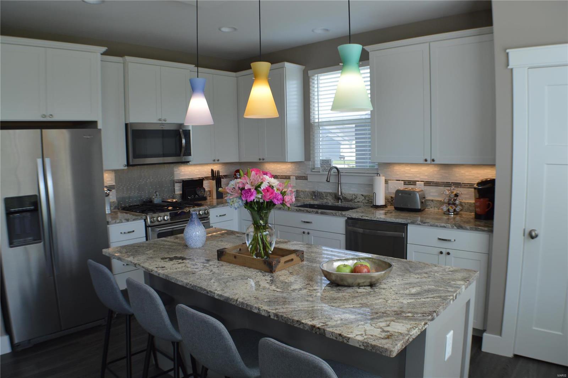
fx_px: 520
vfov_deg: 39.9
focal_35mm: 33
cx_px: 284
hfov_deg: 57.3
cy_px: 189
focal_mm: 22
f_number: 5.6
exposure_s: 1/125
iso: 280
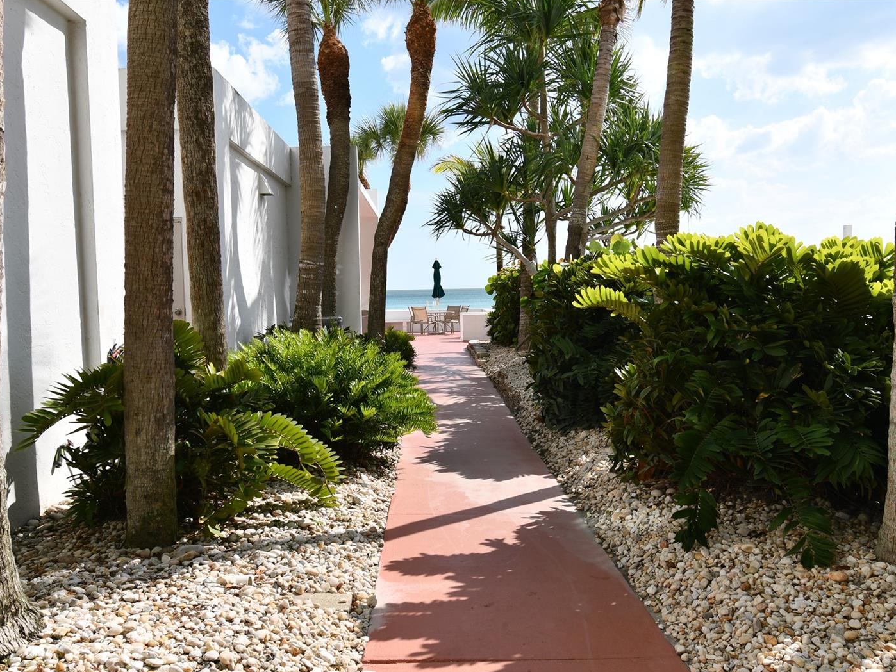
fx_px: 854
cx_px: 460
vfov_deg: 43.0
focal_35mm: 33
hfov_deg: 55.3
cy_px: 339
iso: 100
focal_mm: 20
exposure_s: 1/250
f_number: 8
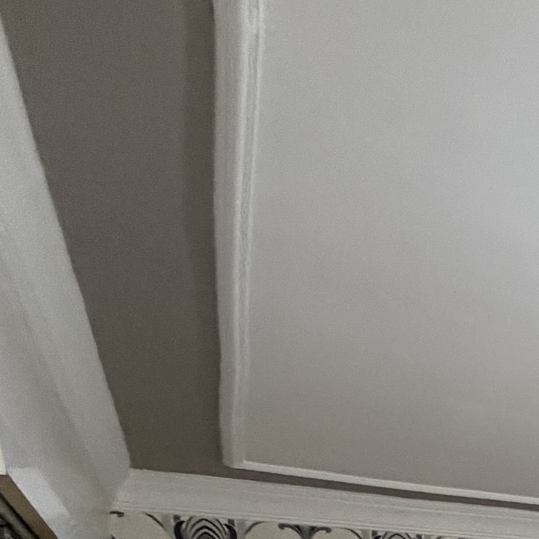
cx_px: 1164
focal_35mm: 57
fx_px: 1004
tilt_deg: -4.8
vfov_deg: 23.7
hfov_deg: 17.3
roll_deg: +3.1
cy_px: 814
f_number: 2.2
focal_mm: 2.22
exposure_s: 1/65
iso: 320
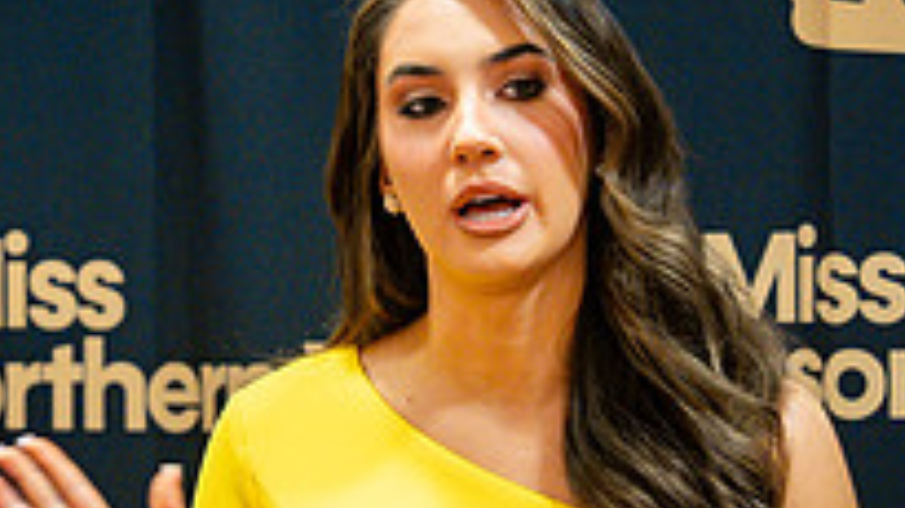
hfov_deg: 10.4
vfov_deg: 5.8
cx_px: 455
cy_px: 457
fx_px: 4988
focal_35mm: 208
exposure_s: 1/125
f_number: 2.8
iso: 1600
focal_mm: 70
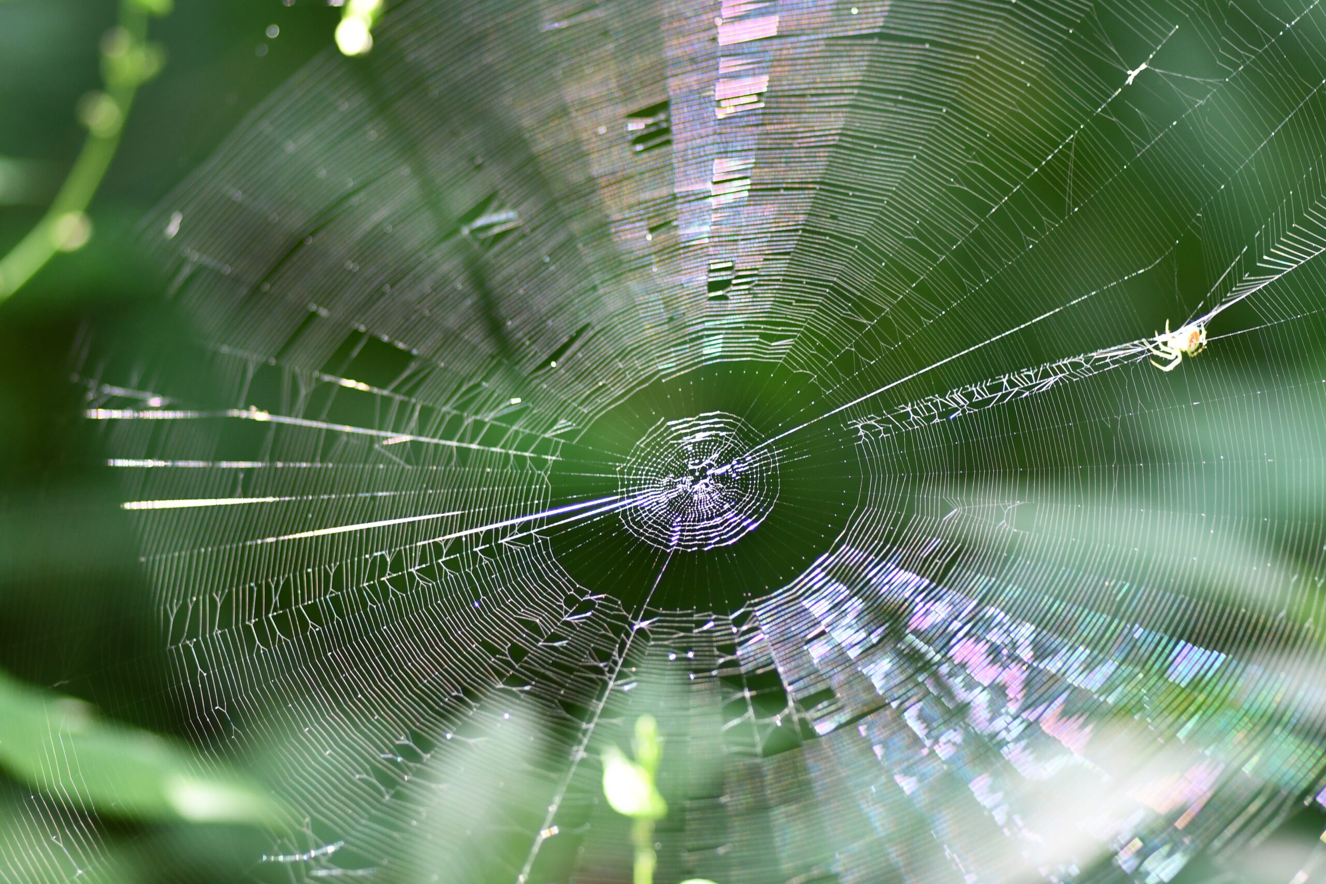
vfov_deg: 9.1
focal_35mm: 150
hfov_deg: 13.7
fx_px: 5525
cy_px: 442
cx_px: 663
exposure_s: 1/250
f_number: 3.2
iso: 800
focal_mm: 100
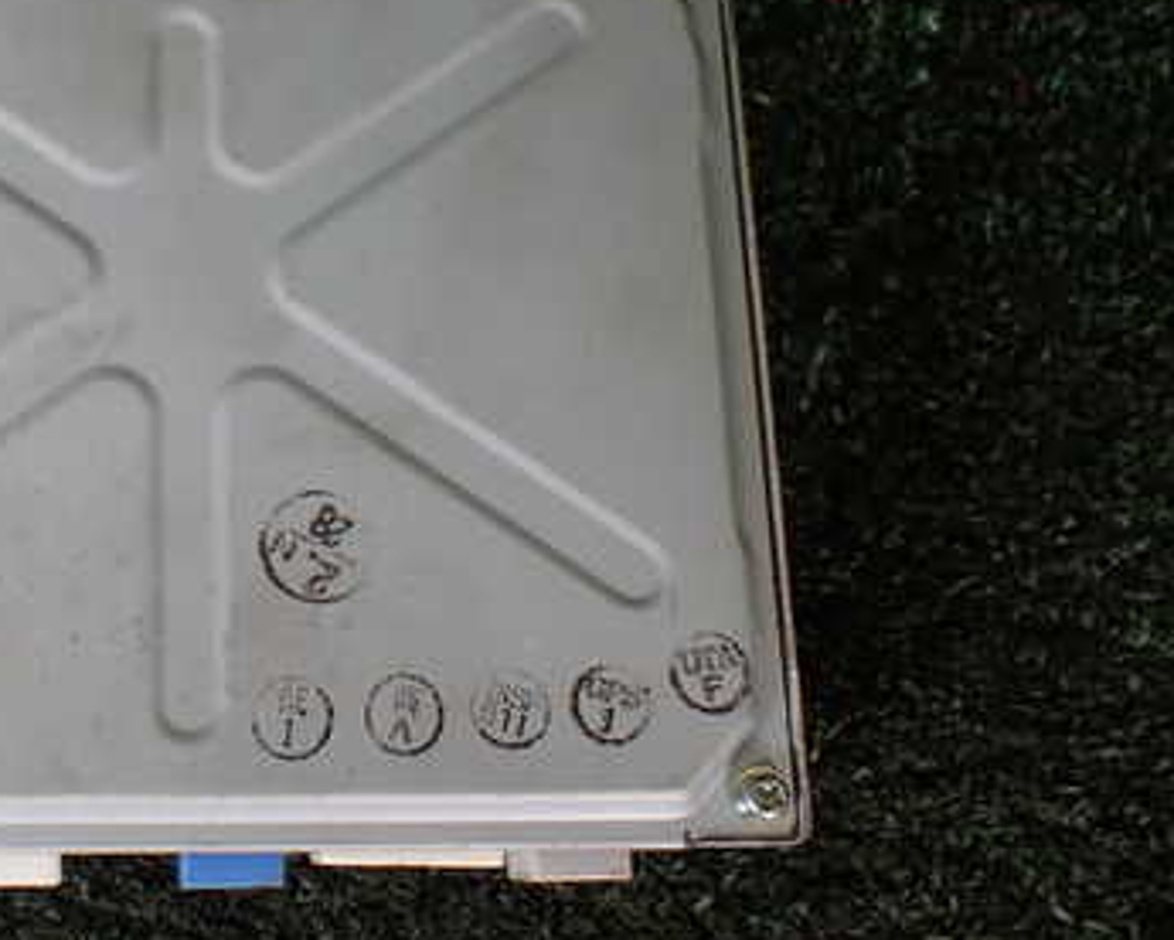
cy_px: 361
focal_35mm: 51
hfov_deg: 35.1
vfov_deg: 29.6
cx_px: 184
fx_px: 1772
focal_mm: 5.4
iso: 125
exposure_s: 1/125
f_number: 2.3
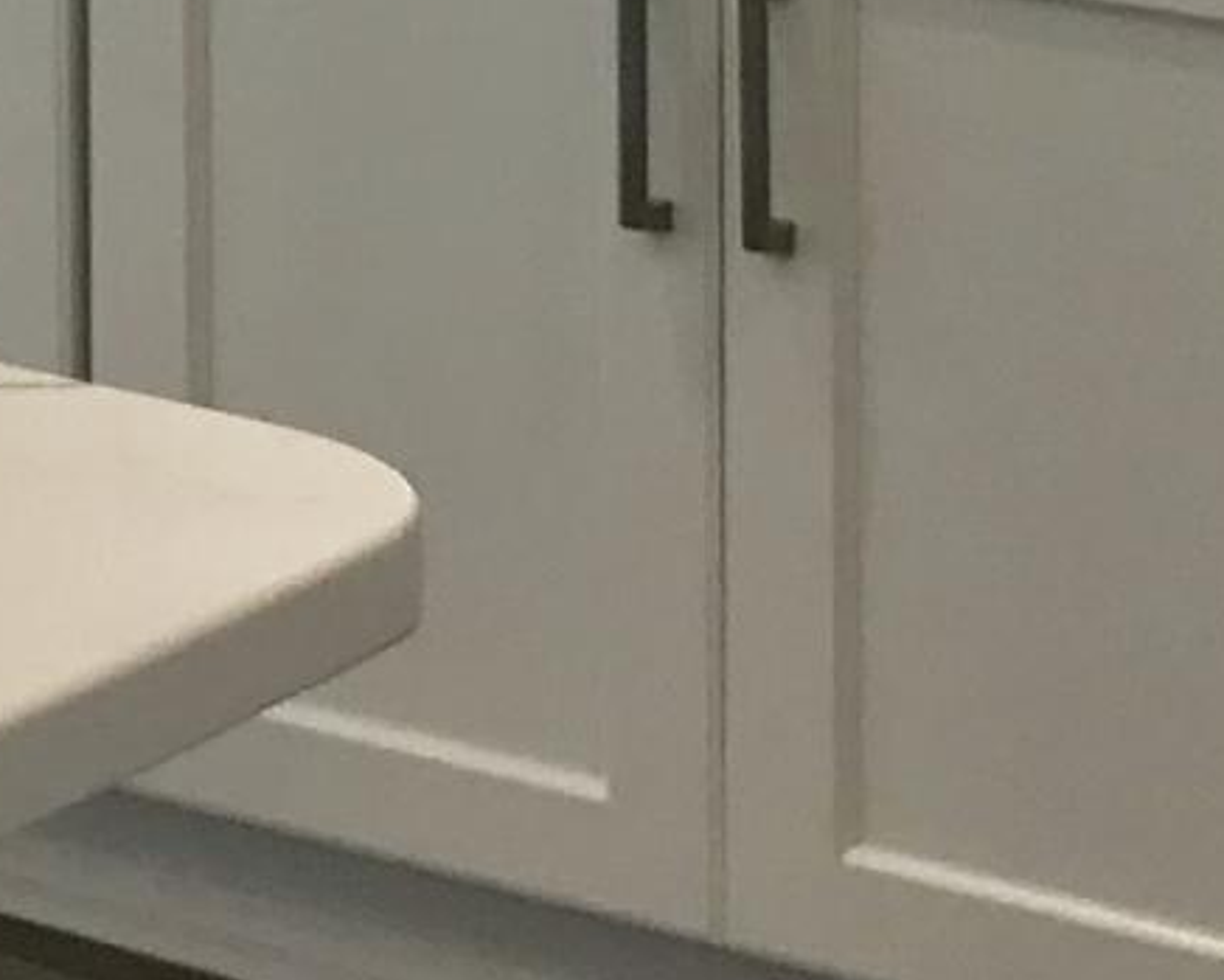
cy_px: -1603
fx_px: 6812
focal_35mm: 188
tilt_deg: +0.6
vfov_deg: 7.5
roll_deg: -0.7
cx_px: -1221
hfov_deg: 9.6
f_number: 1.8
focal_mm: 3.99
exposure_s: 1/60
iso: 20
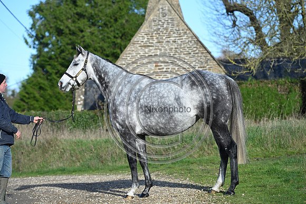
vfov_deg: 11.4
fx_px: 1020
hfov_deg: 17.1
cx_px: 153
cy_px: 102
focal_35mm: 120
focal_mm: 120
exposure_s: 1/1250
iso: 180
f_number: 3.5
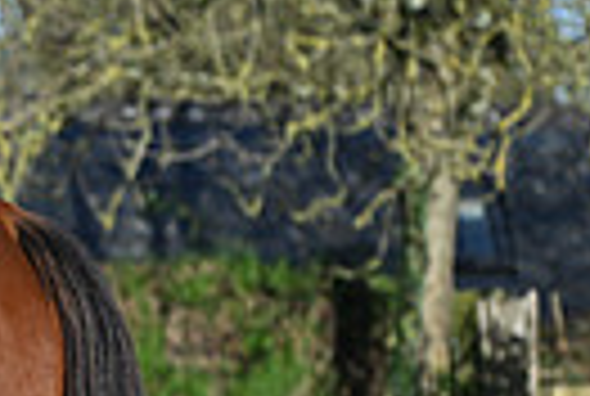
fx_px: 8410
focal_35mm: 512
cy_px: 380
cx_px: -685
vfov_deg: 2.7
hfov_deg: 4.0
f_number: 3.5
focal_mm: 116
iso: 140
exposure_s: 1/1250
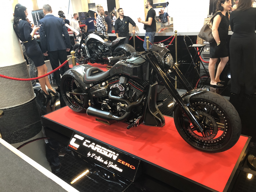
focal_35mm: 28
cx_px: 128
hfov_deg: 63.4
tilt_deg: -20.5
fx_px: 207
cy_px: 96
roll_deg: +5.0
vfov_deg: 49.7
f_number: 1.8
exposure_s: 1/17
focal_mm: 3.99
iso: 80
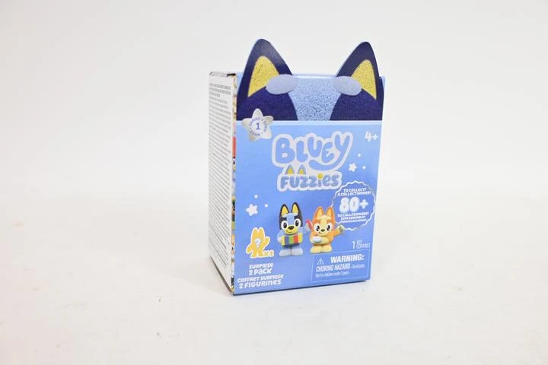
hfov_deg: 57.2
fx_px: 502
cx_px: 274
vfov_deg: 40.0
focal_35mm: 33
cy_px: 182
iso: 400
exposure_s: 1/125
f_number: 4
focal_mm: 22
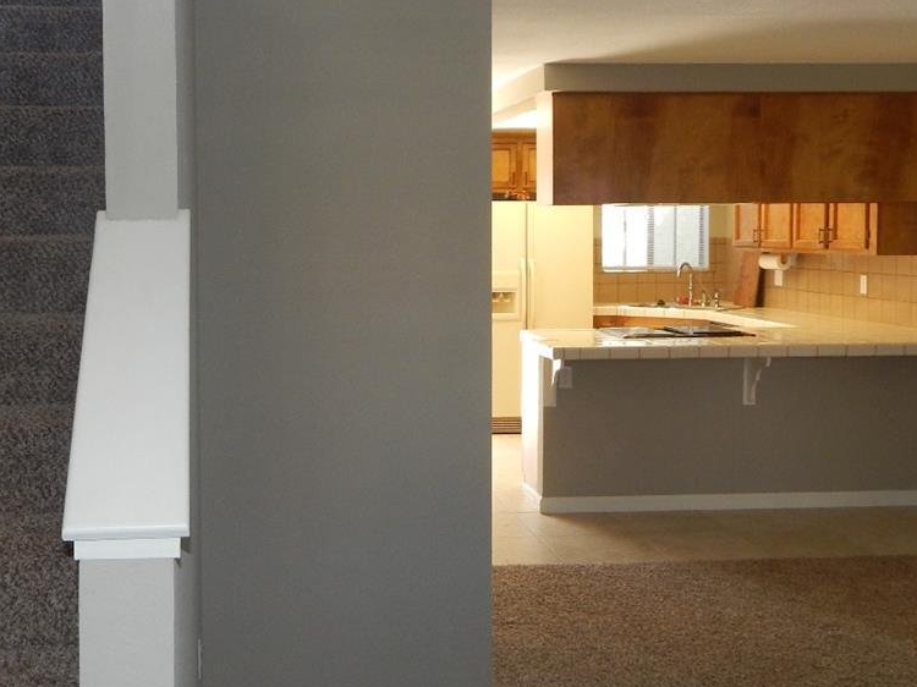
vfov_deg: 32.8
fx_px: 1165
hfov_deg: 42.3
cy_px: 285
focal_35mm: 44
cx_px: 300
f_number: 3
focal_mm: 4
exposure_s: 1/30
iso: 200
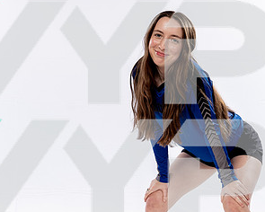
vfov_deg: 17.7
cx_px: 149
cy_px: 172
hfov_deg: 22.2
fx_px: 674
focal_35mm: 86
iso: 160
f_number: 5.6
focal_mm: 40
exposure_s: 1/250
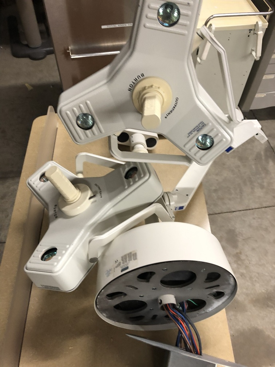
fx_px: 297
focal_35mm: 28
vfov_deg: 63.4
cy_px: 184
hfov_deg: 49.7
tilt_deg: -57.4
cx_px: 138
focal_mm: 3.99
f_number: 1.8
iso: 50
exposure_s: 1/15
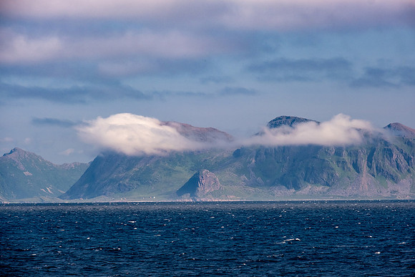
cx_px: 208
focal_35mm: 259
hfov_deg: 7.9
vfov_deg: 5.3
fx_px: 2986
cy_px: 138
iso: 400
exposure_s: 1/250
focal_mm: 172.4
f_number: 9
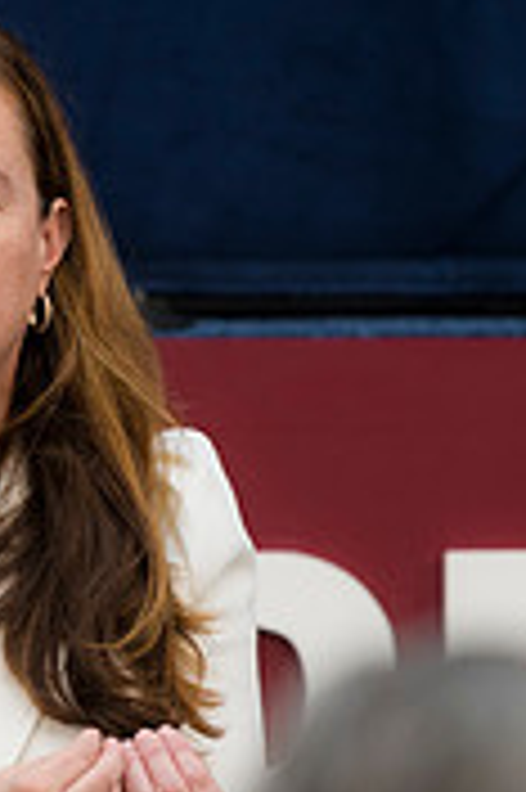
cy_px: 567
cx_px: -72
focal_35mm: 576
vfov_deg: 3.6
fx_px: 12648
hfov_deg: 2.4
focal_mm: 150
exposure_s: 1/200
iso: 180
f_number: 2.8
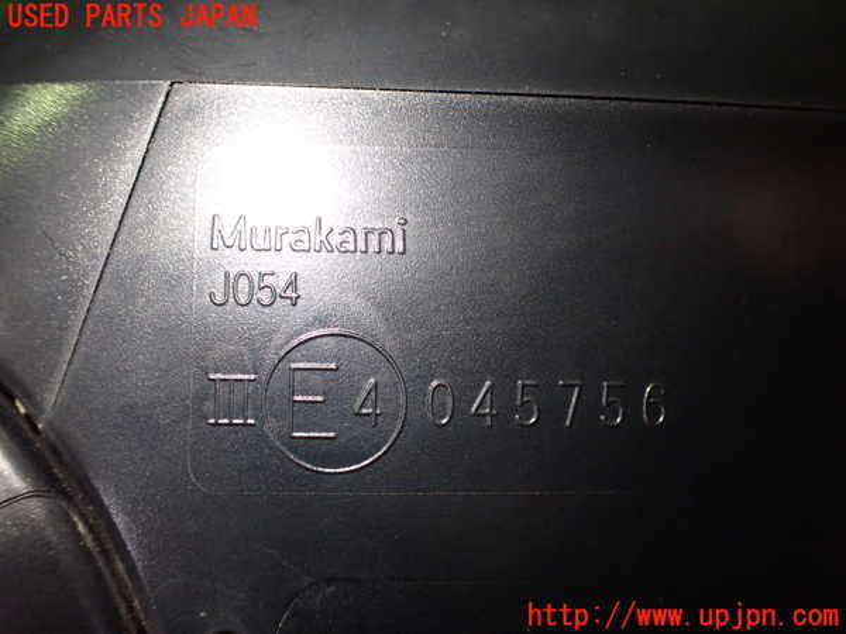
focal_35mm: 30
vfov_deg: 46.8
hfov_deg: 60.0
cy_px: 317
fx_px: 733
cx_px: 423
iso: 800
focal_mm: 5.4
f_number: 2.3
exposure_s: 1/125
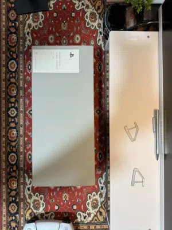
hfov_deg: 56.8
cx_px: 86
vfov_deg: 71.6
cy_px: 115
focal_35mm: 24
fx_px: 159
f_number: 1.78
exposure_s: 1/100
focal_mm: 6.76
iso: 200
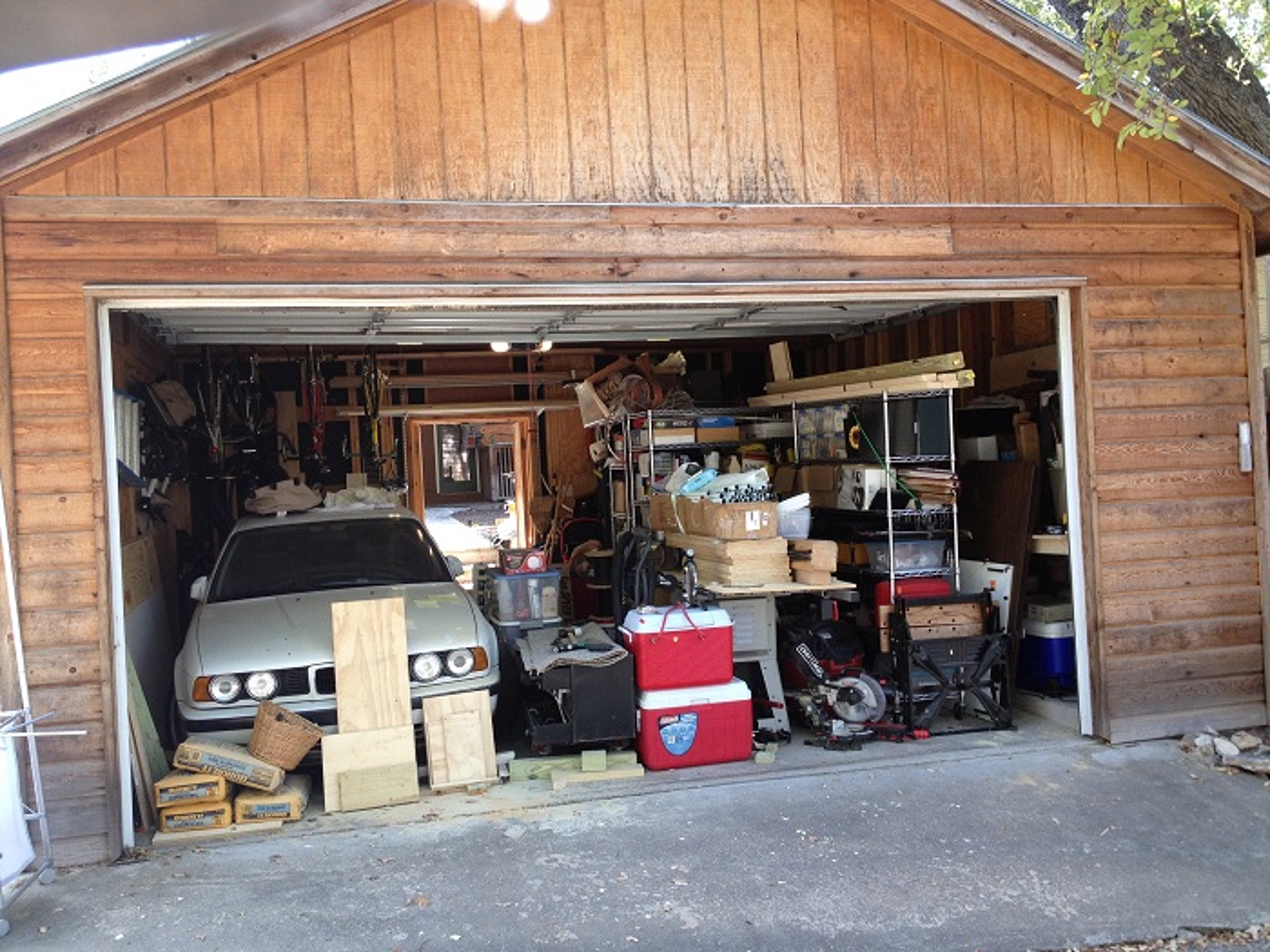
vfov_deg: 40.7
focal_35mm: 35
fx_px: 1284
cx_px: 635
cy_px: 476
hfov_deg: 52.6
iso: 80
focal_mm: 4.28
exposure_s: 1/120
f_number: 2.4
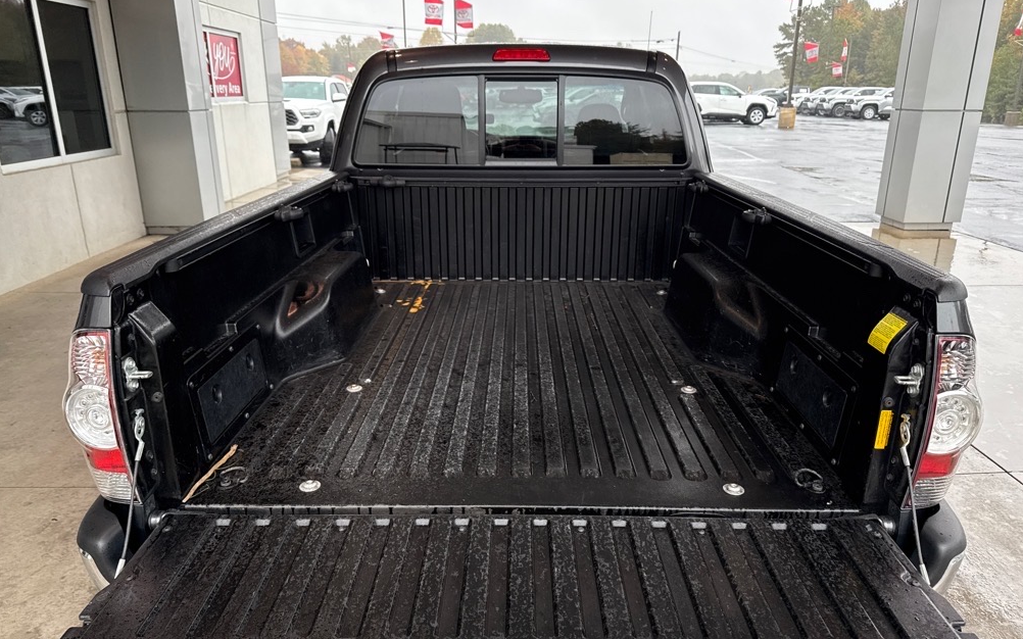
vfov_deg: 47.5
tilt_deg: -18.0
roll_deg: -2.6
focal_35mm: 26
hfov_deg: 70.4
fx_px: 725
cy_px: 346
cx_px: 520
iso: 80
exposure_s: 1/528
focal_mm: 6.76
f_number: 1.78
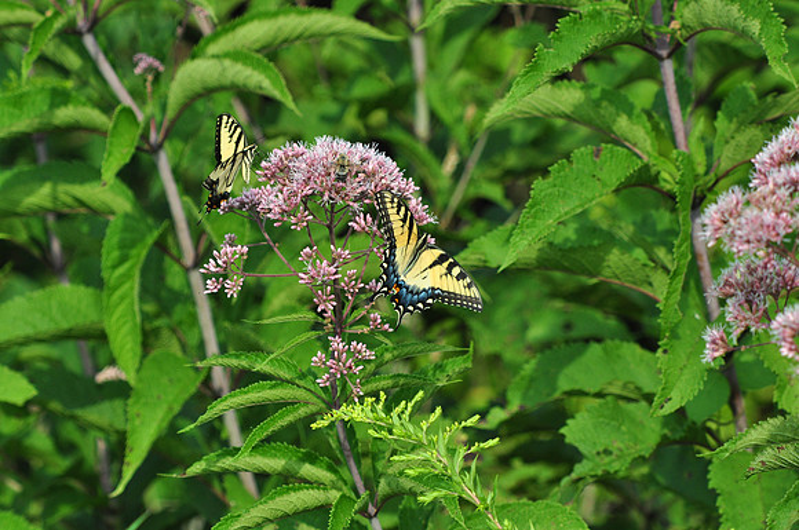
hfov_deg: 6.9
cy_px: 265
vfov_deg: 4.6
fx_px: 6649
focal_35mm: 300
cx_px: 400
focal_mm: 200
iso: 400
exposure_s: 1/640
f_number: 8
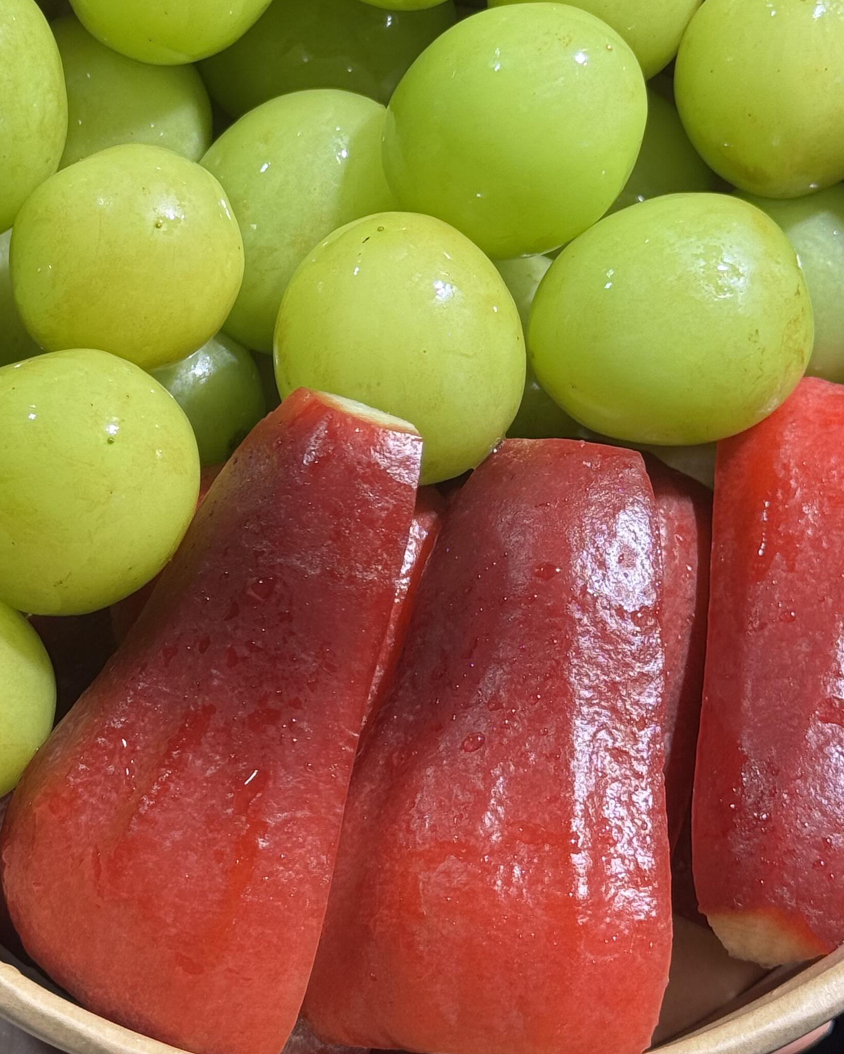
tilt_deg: -42.6
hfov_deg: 16.7
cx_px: 366
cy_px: 352
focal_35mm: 92
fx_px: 2872
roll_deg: -4.7
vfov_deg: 20.7
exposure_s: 1/274
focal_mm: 6.76
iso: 64
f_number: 1.78
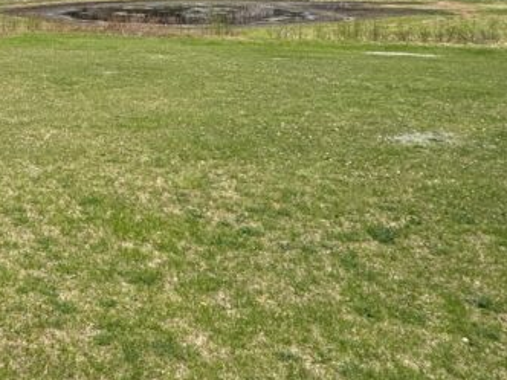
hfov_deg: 36.9
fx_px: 659
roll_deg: +0.6
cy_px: 50
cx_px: -19
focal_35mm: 45
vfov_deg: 31.0
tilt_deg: -7.9
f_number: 2.2
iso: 40
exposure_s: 1/687
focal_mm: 2.22
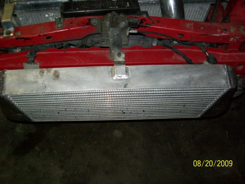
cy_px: 92
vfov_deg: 39.7
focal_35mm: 36
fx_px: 255
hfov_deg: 51.4
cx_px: 122
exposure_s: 1/125
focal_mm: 6
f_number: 2.7
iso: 200
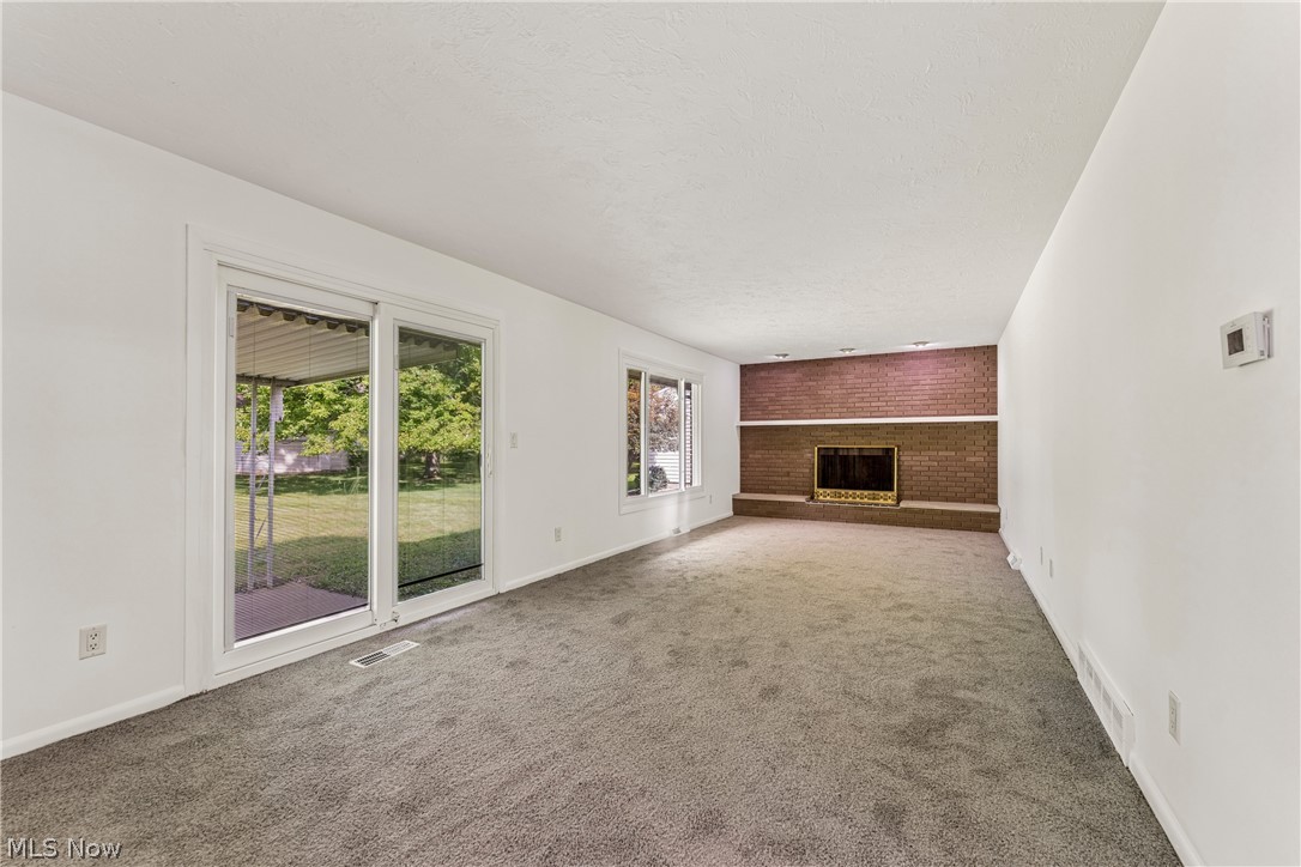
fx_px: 506
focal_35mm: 14
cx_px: 650
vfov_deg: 81.2
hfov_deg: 104.3
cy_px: 434
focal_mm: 14
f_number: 5.6
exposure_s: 1/15
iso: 200
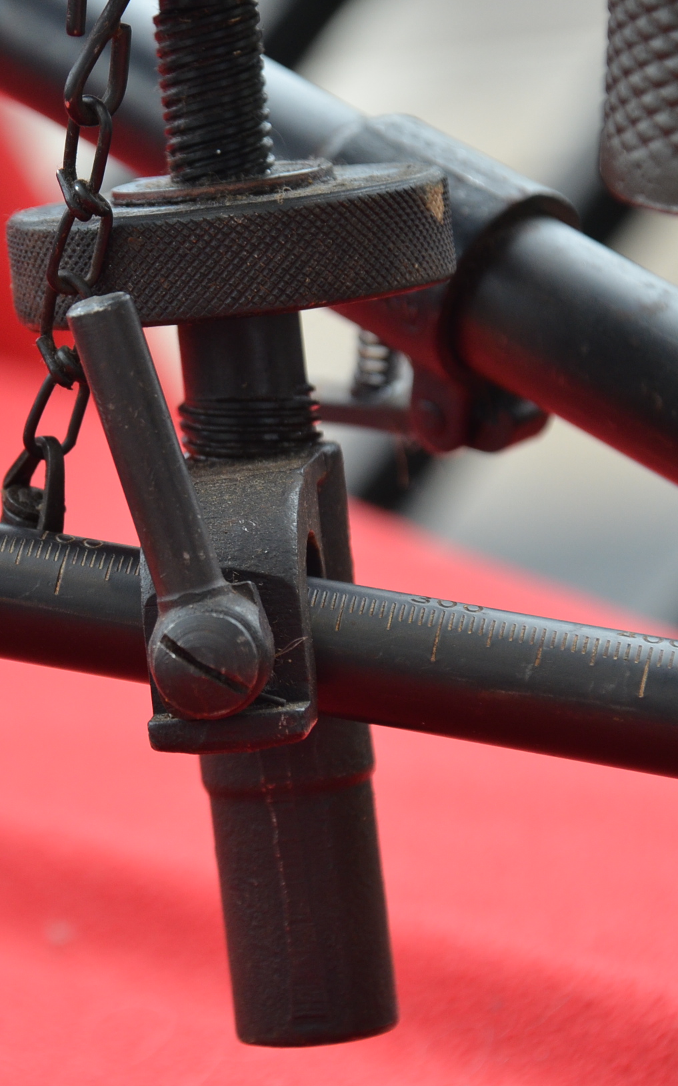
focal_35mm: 312
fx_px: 9221
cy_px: 542
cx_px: 128
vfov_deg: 6.7
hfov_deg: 4.2
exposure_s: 1/250
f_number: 5.6
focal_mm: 135
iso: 560
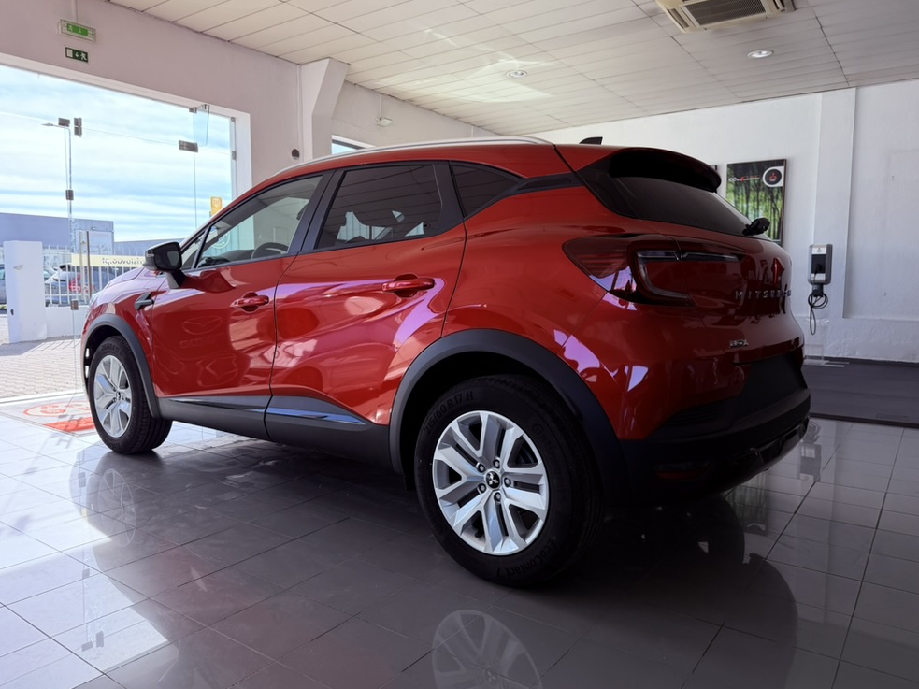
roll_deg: +0.1
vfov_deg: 54.9
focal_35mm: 25
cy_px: 340
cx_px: 441
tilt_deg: -4.6
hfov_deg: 69.4
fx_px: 664
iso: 100
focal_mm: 6.76
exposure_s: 1/728
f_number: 1.78
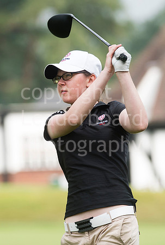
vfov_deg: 6.8
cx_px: 82
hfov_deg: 4.6
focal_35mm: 300
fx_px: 2048
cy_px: 122
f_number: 6.3
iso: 400
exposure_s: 1/1250
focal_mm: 300
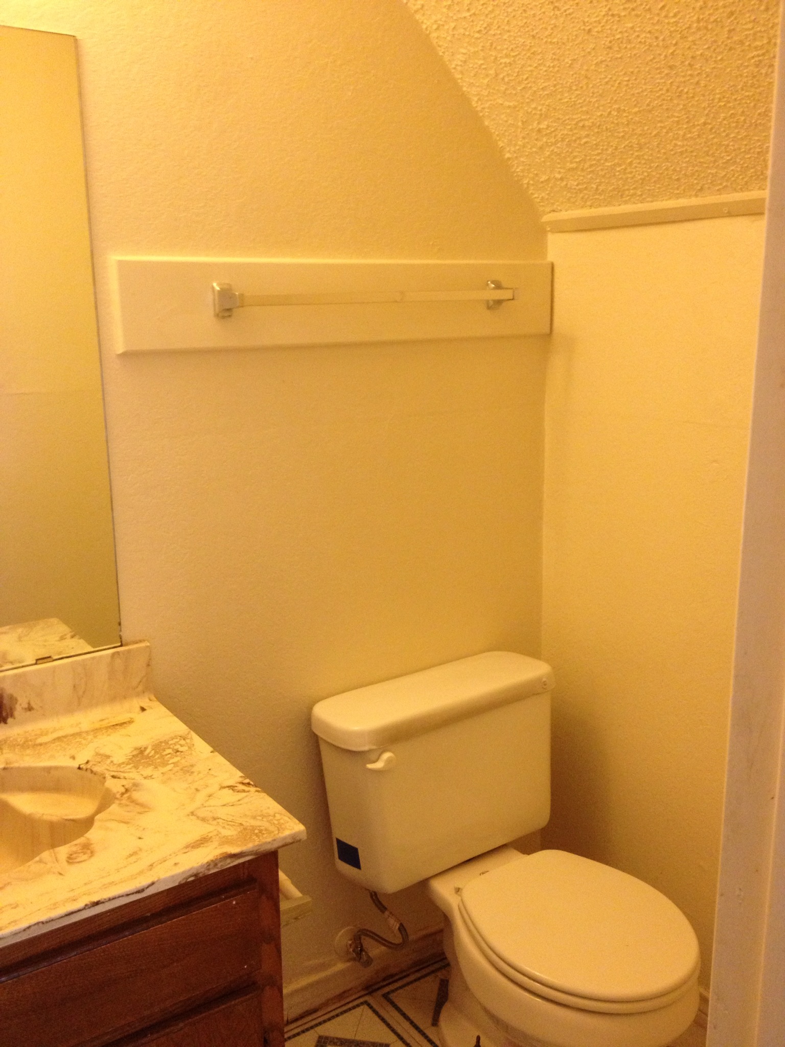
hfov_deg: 40.7
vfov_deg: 52.6
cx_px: 392
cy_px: 524
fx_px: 1058
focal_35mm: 35
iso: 250
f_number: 2.4
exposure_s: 1/20
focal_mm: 4.28
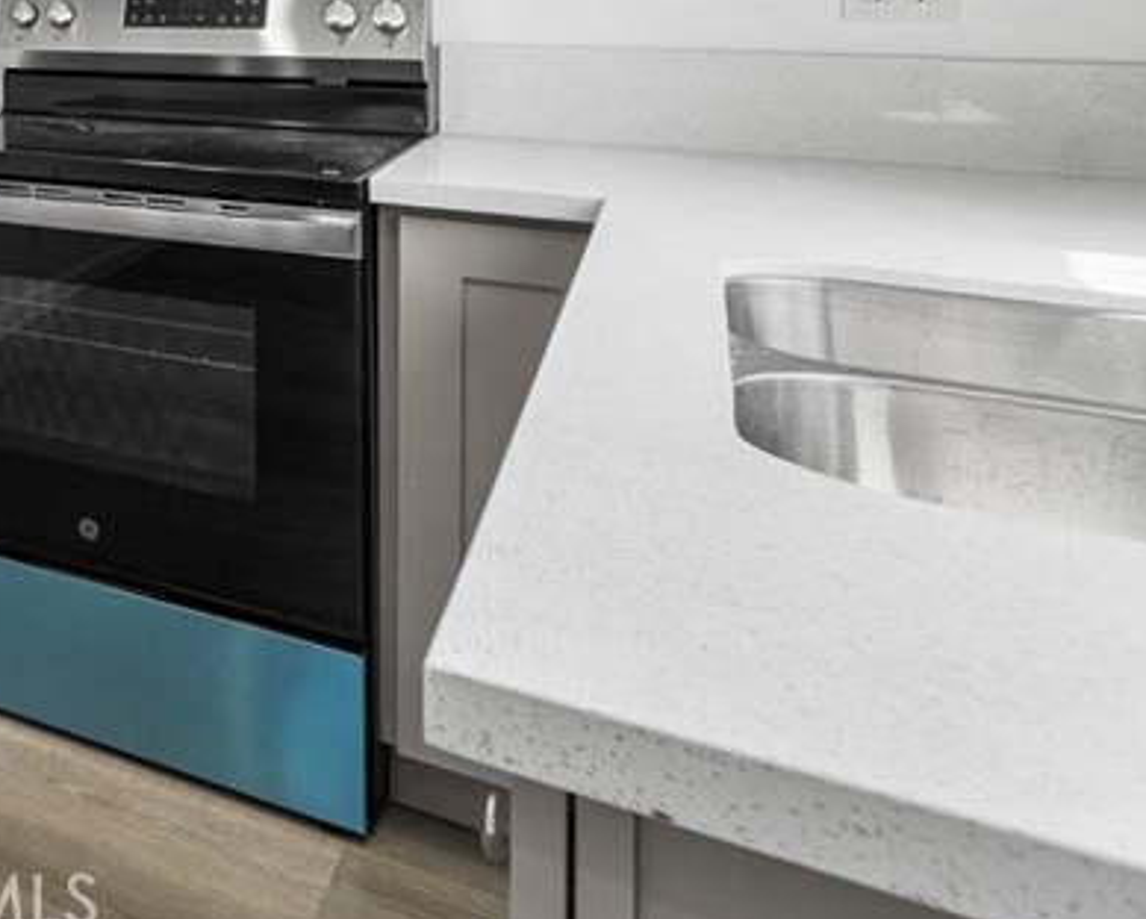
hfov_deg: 34.9
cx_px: -330
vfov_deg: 35.2
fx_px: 1256
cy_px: -62
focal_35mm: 37
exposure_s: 1/25
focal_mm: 10
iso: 320
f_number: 7.1
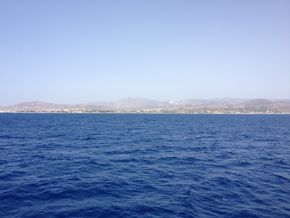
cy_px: 109
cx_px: 145
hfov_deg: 52.6
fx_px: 293
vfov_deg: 40.7
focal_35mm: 35
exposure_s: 1/1534
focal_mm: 4.28
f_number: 2.4
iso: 50
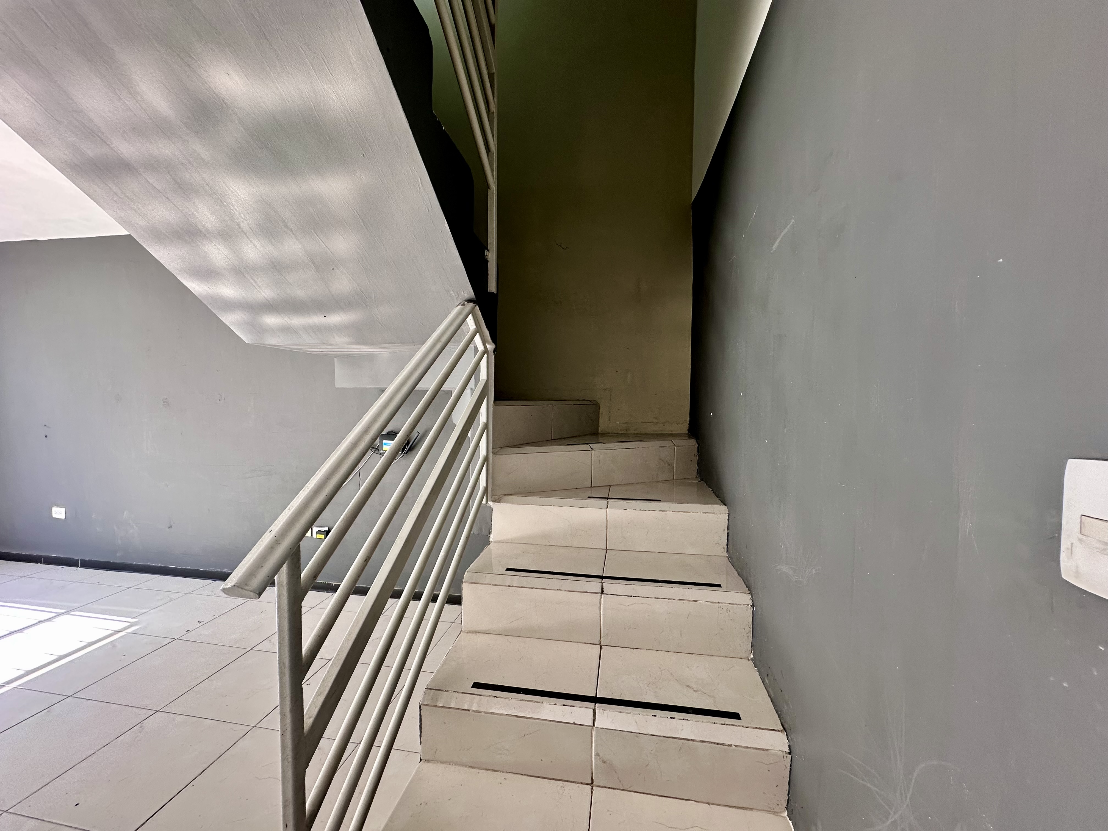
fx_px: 448
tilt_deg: -1.4
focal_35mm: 14
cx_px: 554
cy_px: 416
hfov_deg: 102.1
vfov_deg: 85.7
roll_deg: -1.3
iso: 100
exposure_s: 1/99
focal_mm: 2.22
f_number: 2.2
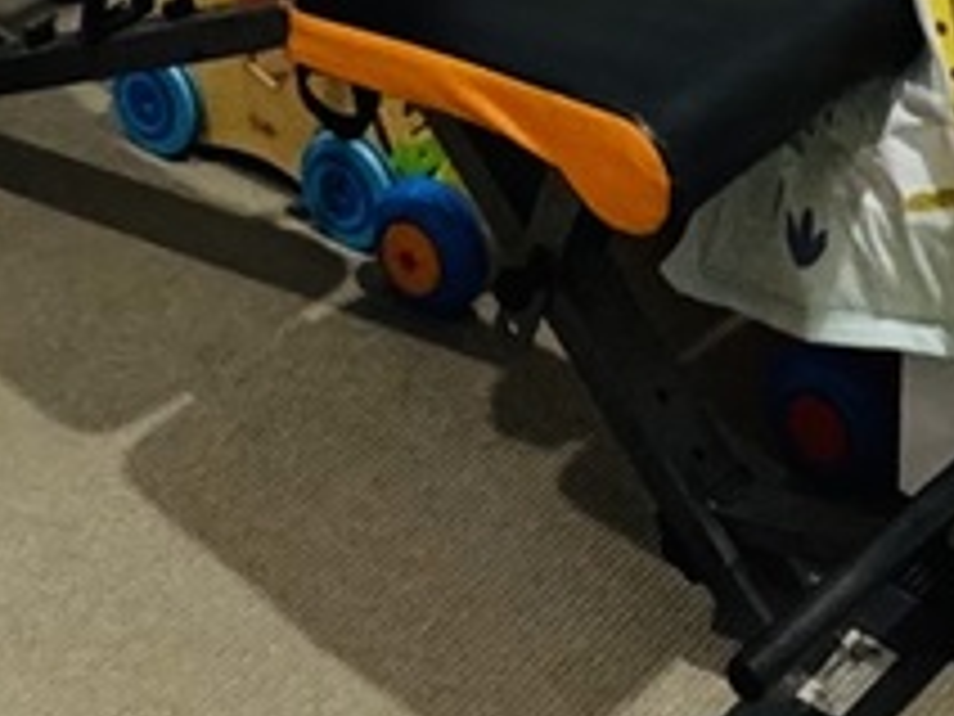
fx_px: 2728
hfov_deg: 19.2
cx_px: -22
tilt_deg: -4.6
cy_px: -1119
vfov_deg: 11.6
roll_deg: +0.6
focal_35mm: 99
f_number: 2.2
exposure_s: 1/100
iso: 320
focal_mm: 2.22
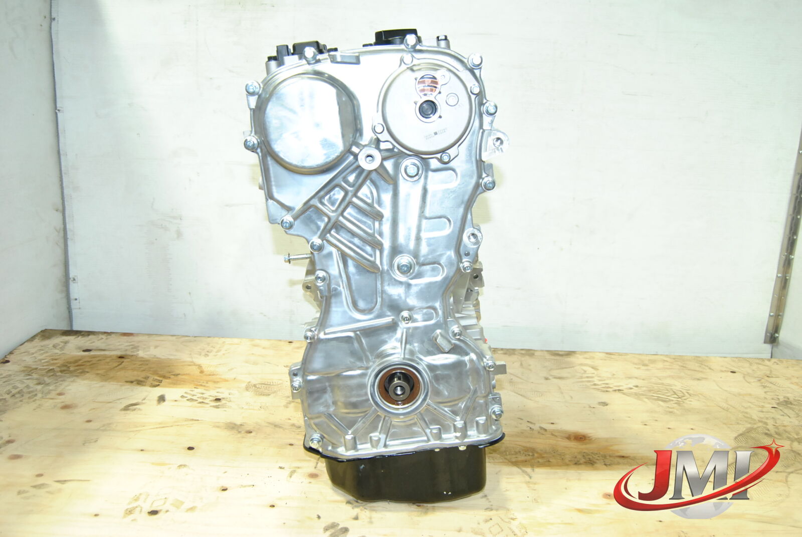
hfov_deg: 61.9
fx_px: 669
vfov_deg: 43.7
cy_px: 268
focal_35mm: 30
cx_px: 401
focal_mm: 20
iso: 800
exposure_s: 1/125
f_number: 5
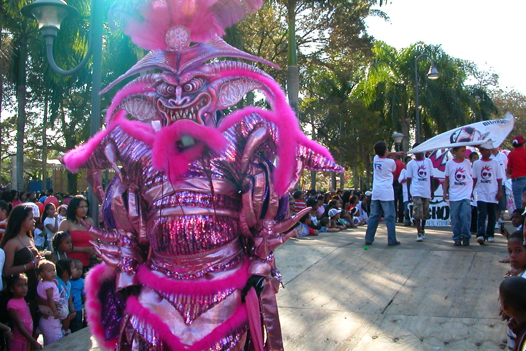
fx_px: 570
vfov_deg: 34.2
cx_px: 262
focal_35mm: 39
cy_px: 169
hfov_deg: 49.5
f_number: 4.5
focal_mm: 5.6
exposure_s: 1/144
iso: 100
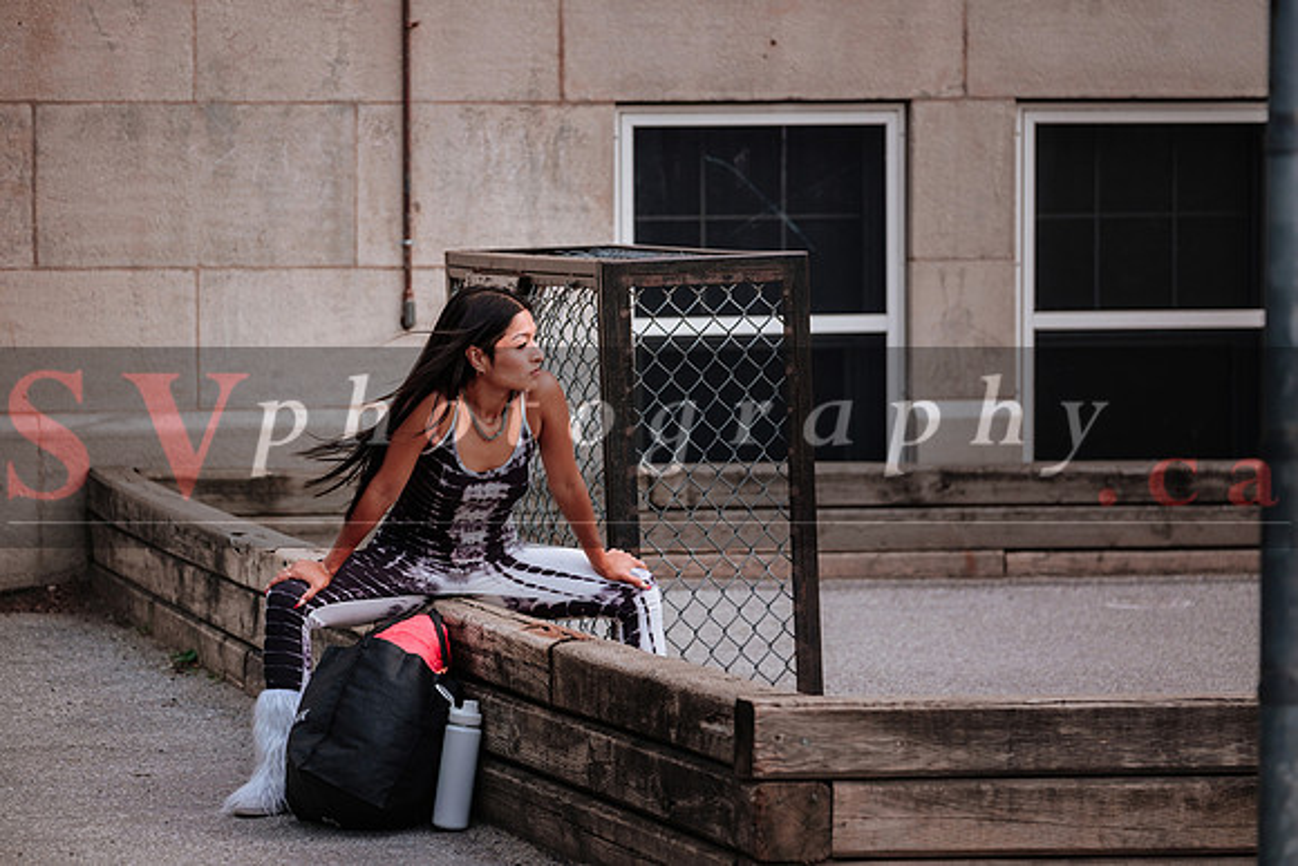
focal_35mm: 142
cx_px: 649
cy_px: 433
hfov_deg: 14.4
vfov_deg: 9.7
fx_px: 5121
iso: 400
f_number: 2.8
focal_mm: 94.5
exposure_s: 1/320
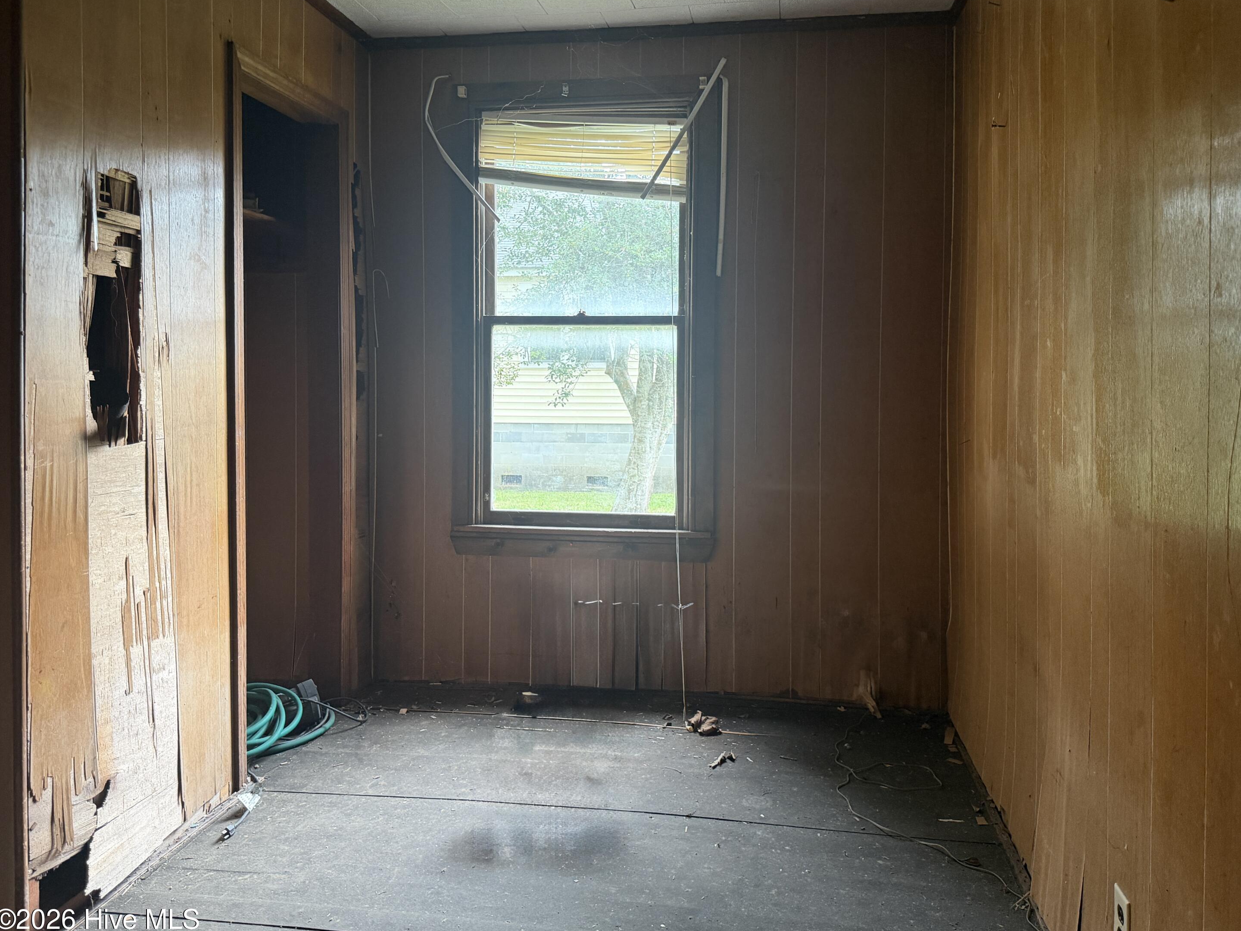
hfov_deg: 69.4
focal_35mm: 25
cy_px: 479
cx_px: 639
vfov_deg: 54.9
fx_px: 896
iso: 320
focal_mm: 6.76
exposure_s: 1/60
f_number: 1.78
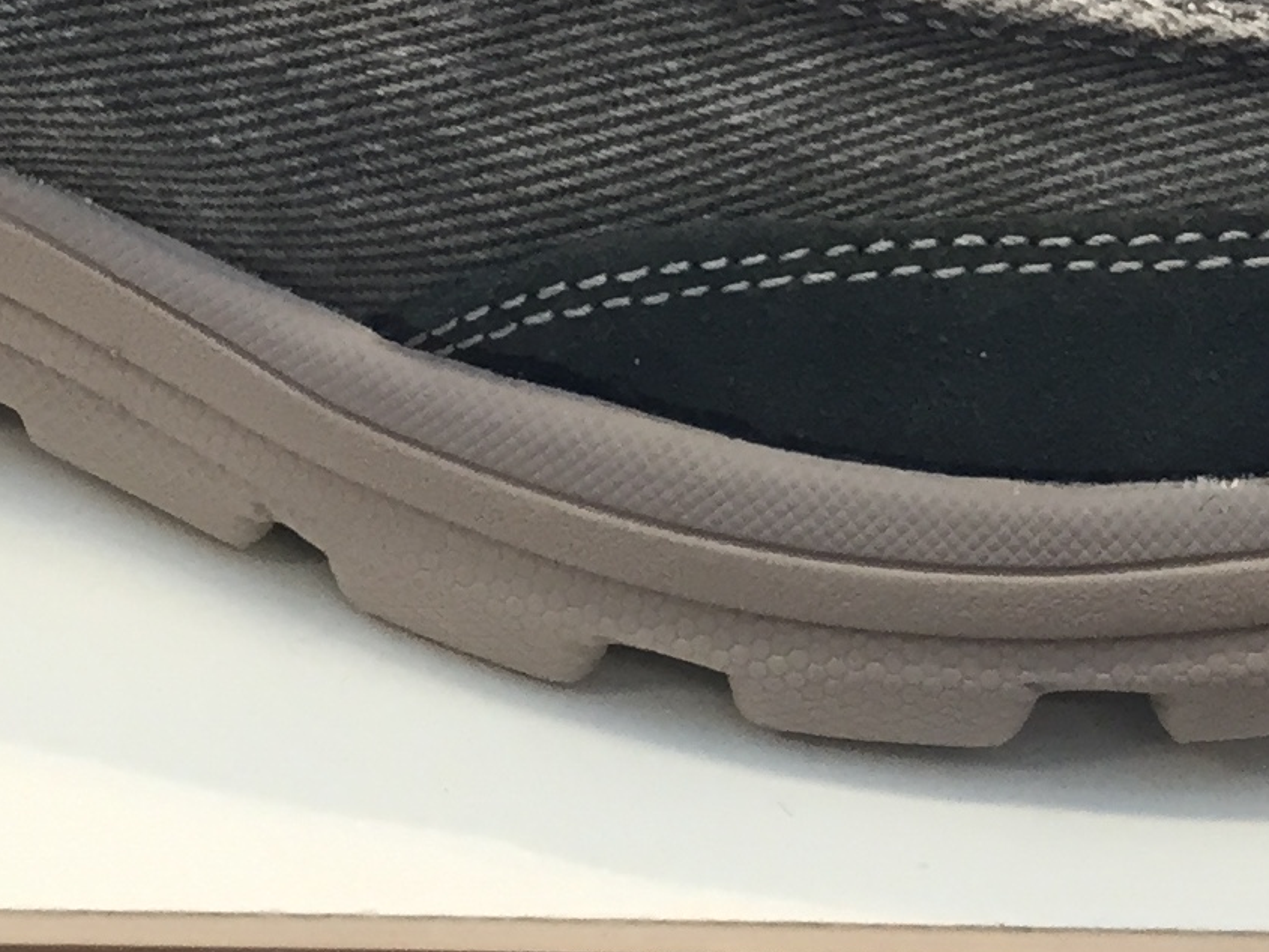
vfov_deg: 12.0
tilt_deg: -20.5
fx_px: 4106
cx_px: 303
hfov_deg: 17.5
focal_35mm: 112
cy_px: -844
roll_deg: -3.9
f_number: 2.2
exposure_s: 1/33
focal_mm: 4.15
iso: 40
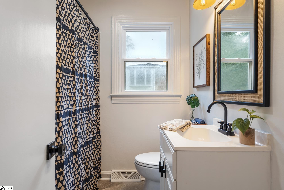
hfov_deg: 83.1
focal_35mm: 20
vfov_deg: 61.2
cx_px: 142
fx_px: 160
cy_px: 95
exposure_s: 1/5
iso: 400
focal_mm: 20.3
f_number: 6.3
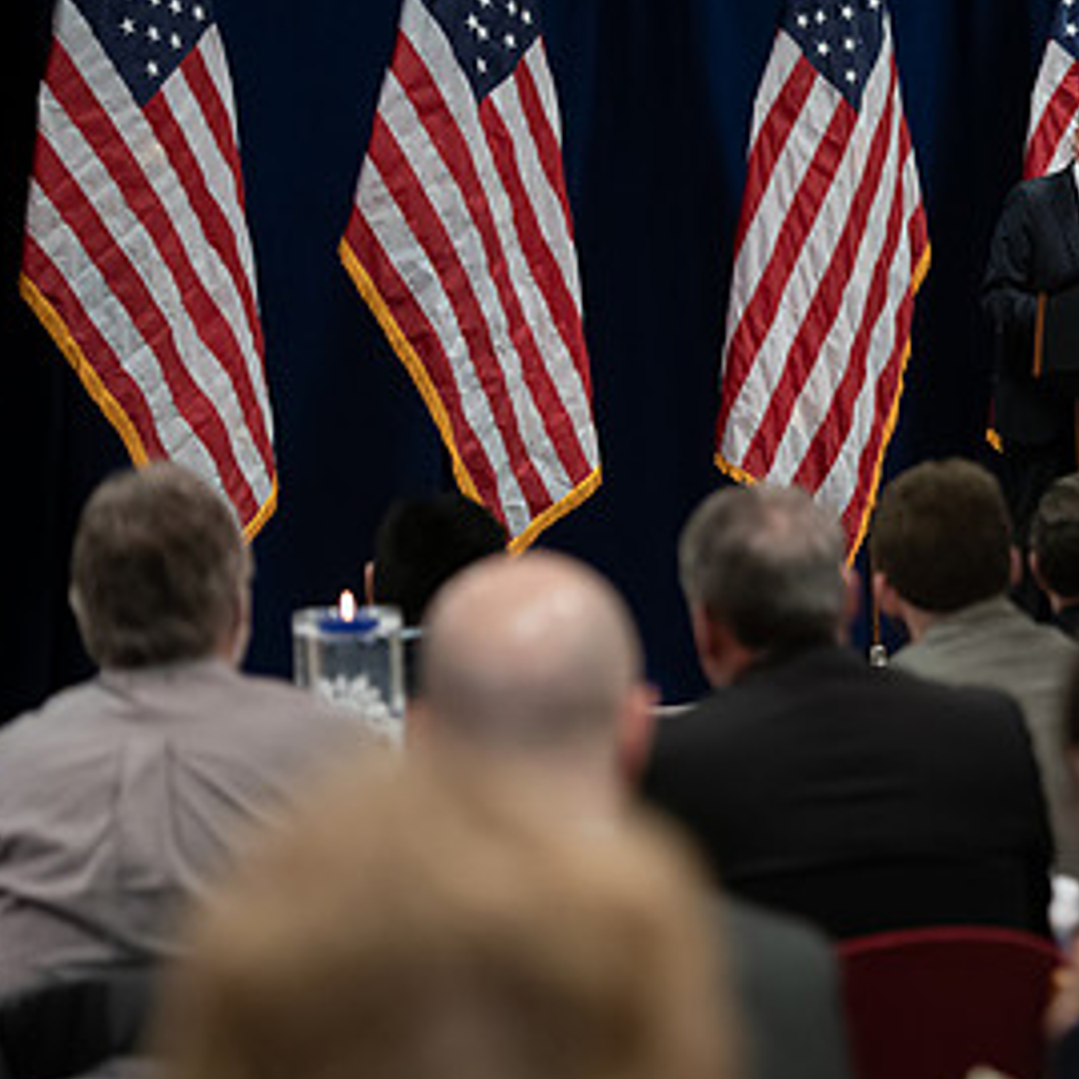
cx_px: 1103
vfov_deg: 9.4
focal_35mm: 187
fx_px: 6595
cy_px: 564
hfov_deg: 9.3
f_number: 3.2
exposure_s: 1/200
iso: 2000
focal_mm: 102
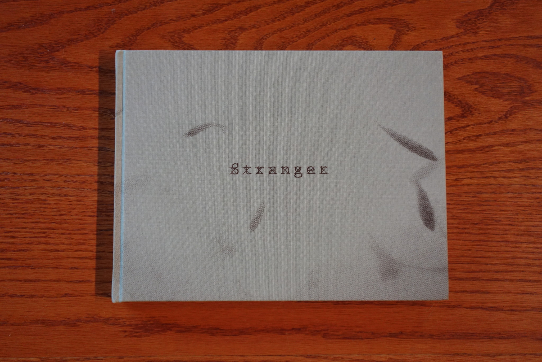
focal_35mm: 41
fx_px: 617
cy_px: 181
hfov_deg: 47.4
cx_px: 271
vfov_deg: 32.6
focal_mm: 15.1
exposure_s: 1/50
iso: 500
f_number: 2.8
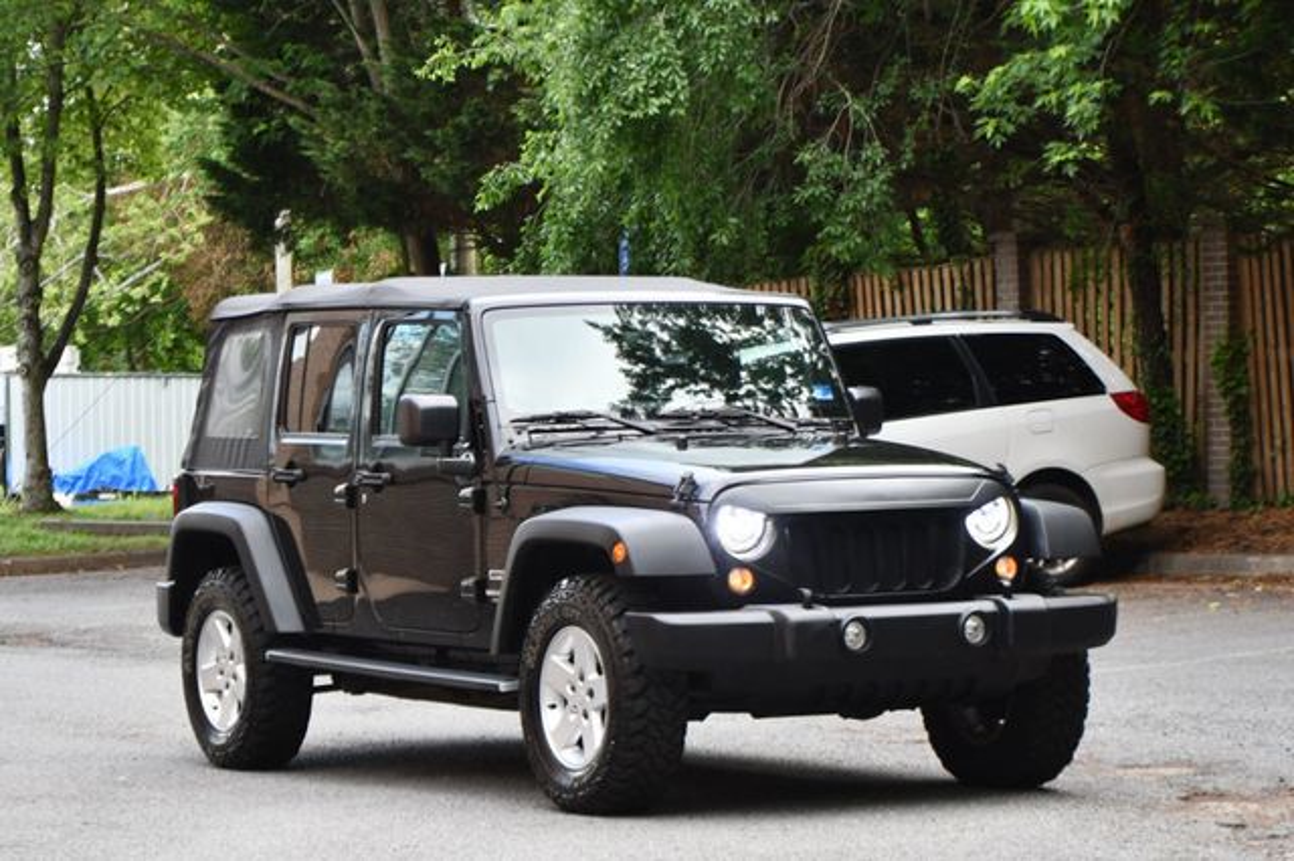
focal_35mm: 105
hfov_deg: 19.5
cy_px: 430
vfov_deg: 13.0
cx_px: 647
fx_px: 3772
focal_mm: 70
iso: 560
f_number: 4.5
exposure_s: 1/250
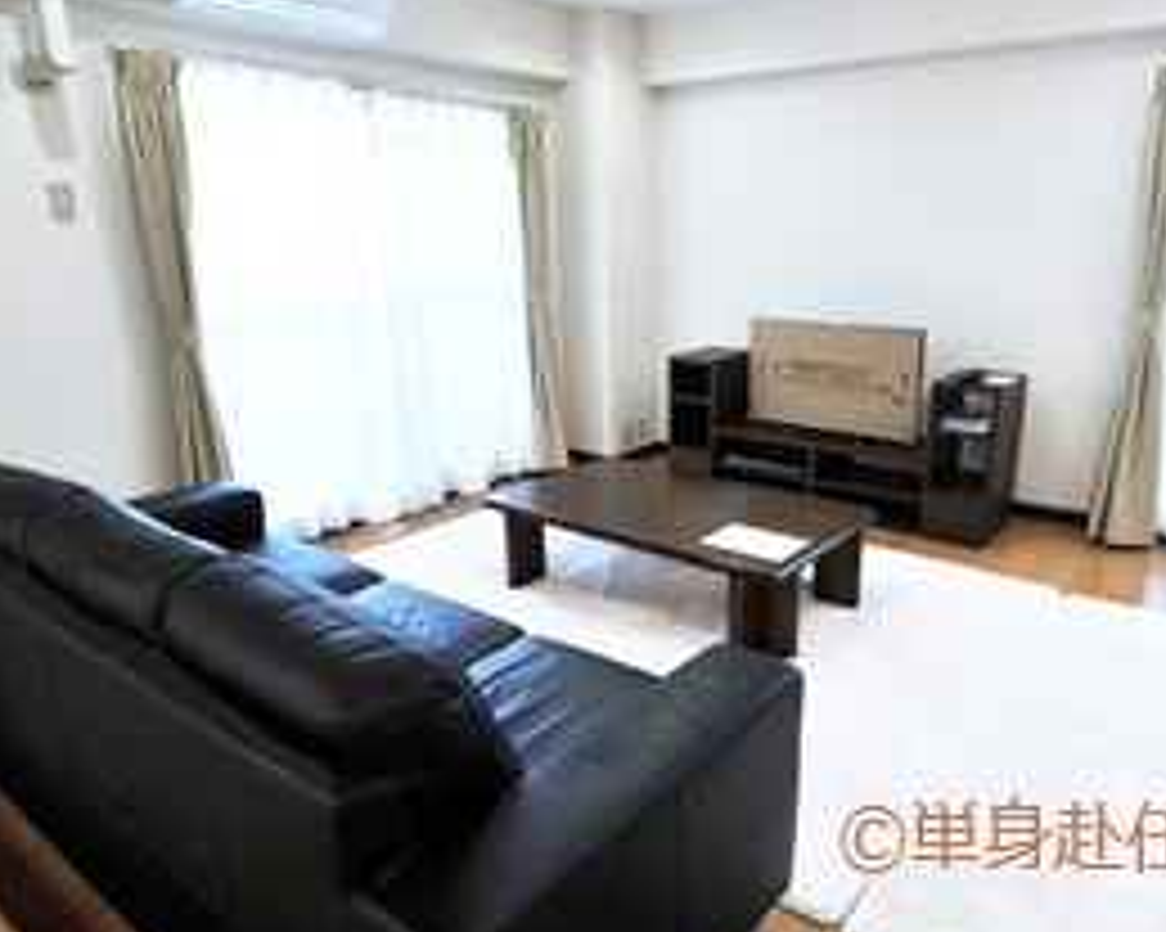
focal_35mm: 24
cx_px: 662
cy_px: 471
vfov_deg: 58.7
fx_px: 828
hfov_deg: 70.0
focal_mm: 14
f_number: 4.5
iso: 200
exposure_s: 1/80
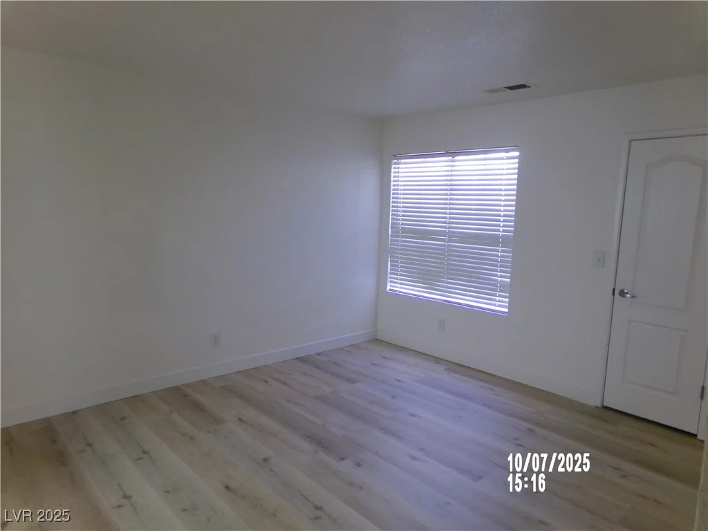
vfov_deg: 56.8
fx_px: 491
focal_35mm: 24
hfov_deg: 71.6
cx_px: 354
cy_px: 266
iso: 366
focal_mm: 4.3
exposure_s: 1/17
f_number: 3.7
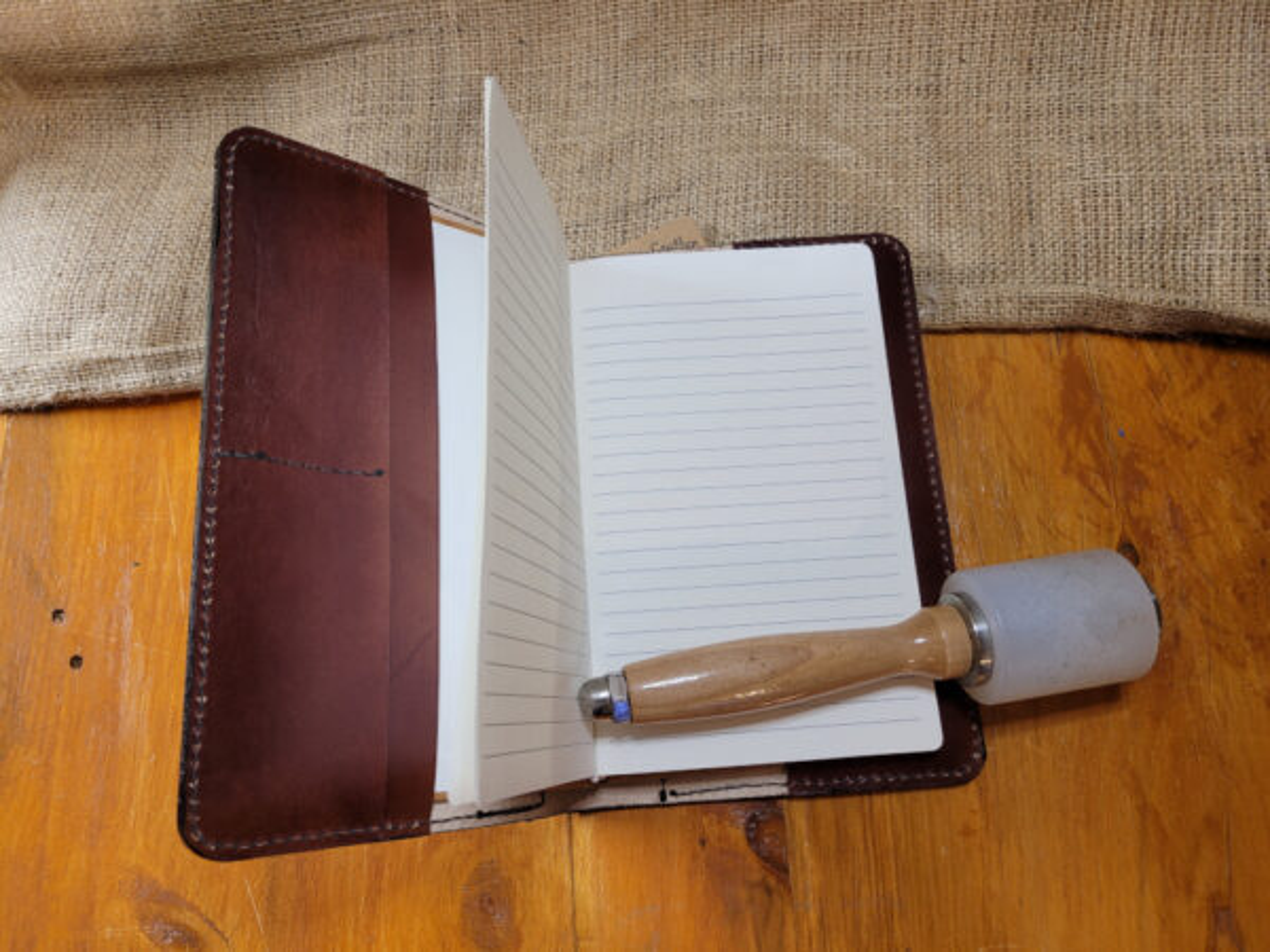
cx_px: 635
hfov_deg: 67.3
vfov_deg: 53.1
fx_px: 954
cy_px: 476
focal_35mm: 26
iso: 200
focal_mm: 5.4
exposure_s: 1/40
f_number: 1.8
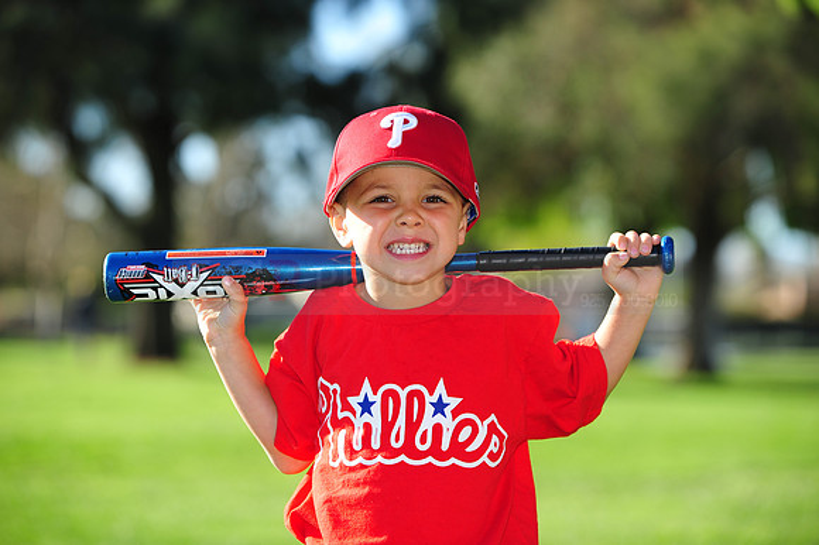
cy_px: 272
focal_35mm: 130
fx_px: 2956
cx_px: 410
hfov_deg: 15.8
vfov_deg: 10.5
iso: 200
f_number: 4.5
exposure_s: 1/640
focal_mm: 130
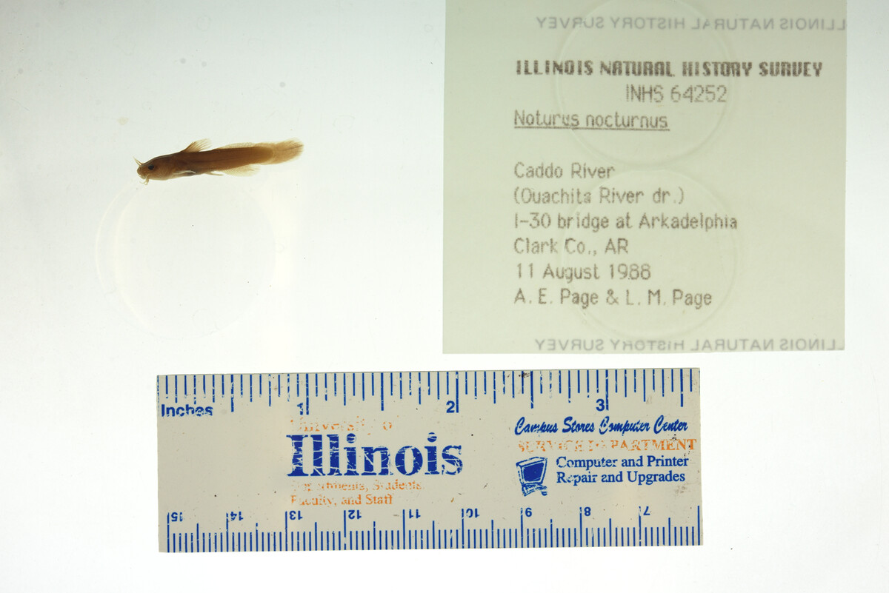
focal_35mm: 60
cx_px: 444
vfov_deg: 22.6
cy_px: 296
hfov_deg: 33.4
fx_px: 1482
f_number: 10
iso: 100
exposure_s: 1/200
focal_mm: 60
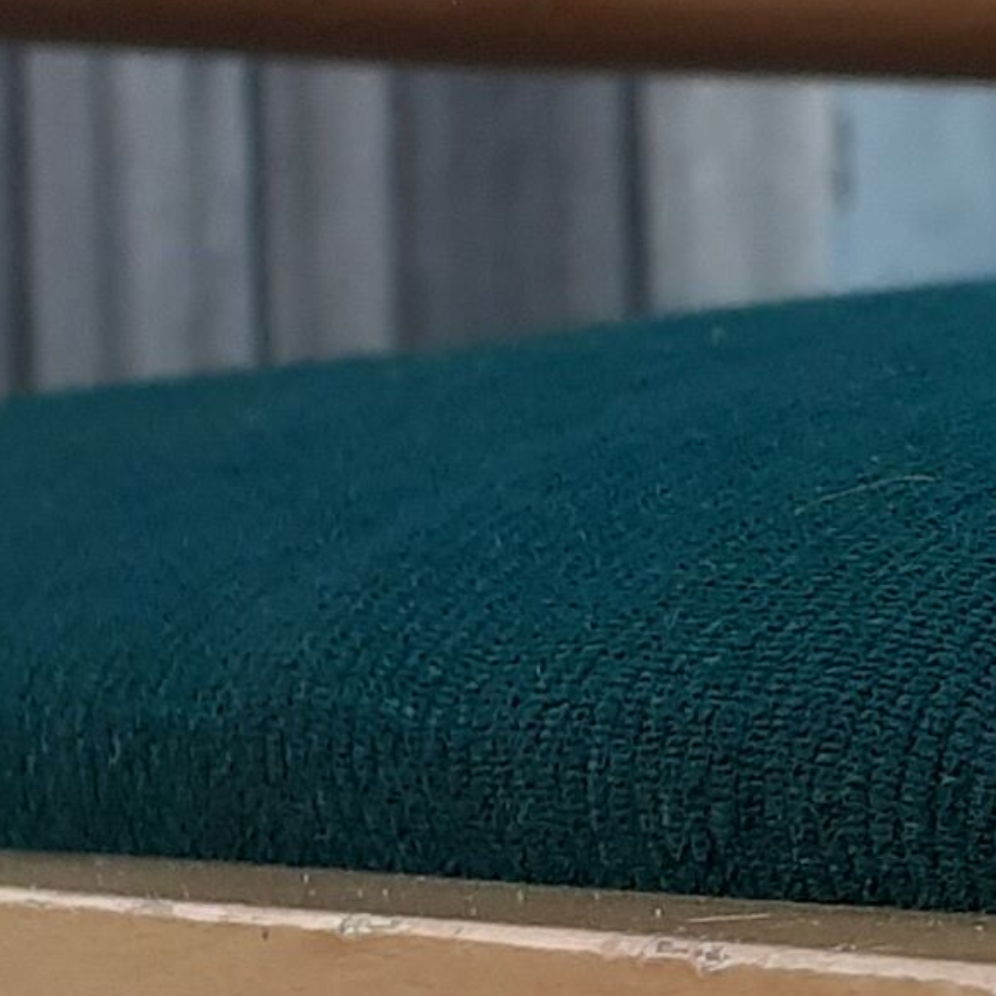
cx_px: 1063
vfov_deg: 10.3
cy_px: 514
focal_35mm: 170
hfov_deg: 10.2
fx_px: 5534
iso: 40
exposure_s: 1/132
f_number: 1.9
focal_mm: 3.6
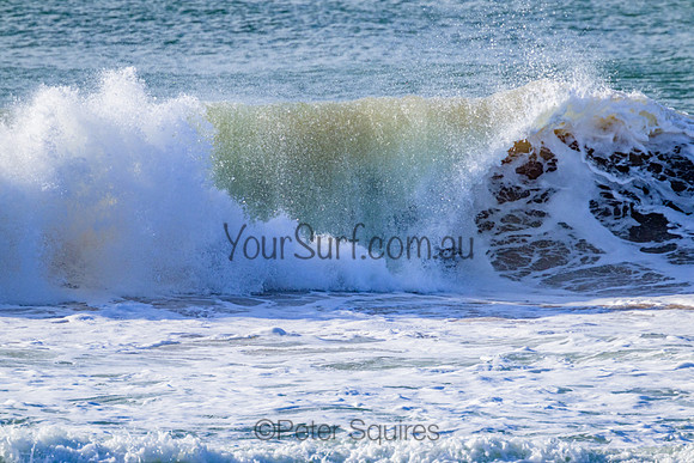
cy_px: 232
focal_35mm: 800
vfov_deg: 1.7
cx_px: 347
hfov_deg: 2.6
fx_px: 15425
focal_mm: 800
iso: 1250
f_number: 11
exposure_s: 1/2000
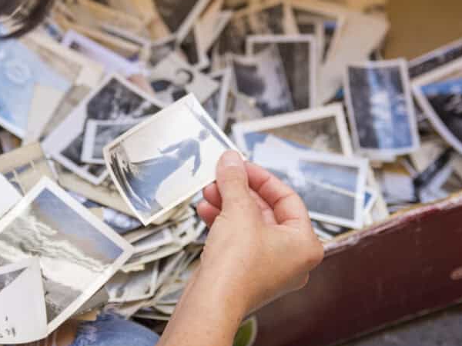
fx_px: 1642
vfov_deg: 12.0
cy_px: 164
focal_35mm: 123
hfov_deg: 16.0
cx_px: 176
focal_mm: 50
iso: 200
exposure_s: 1/160
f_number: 2.8
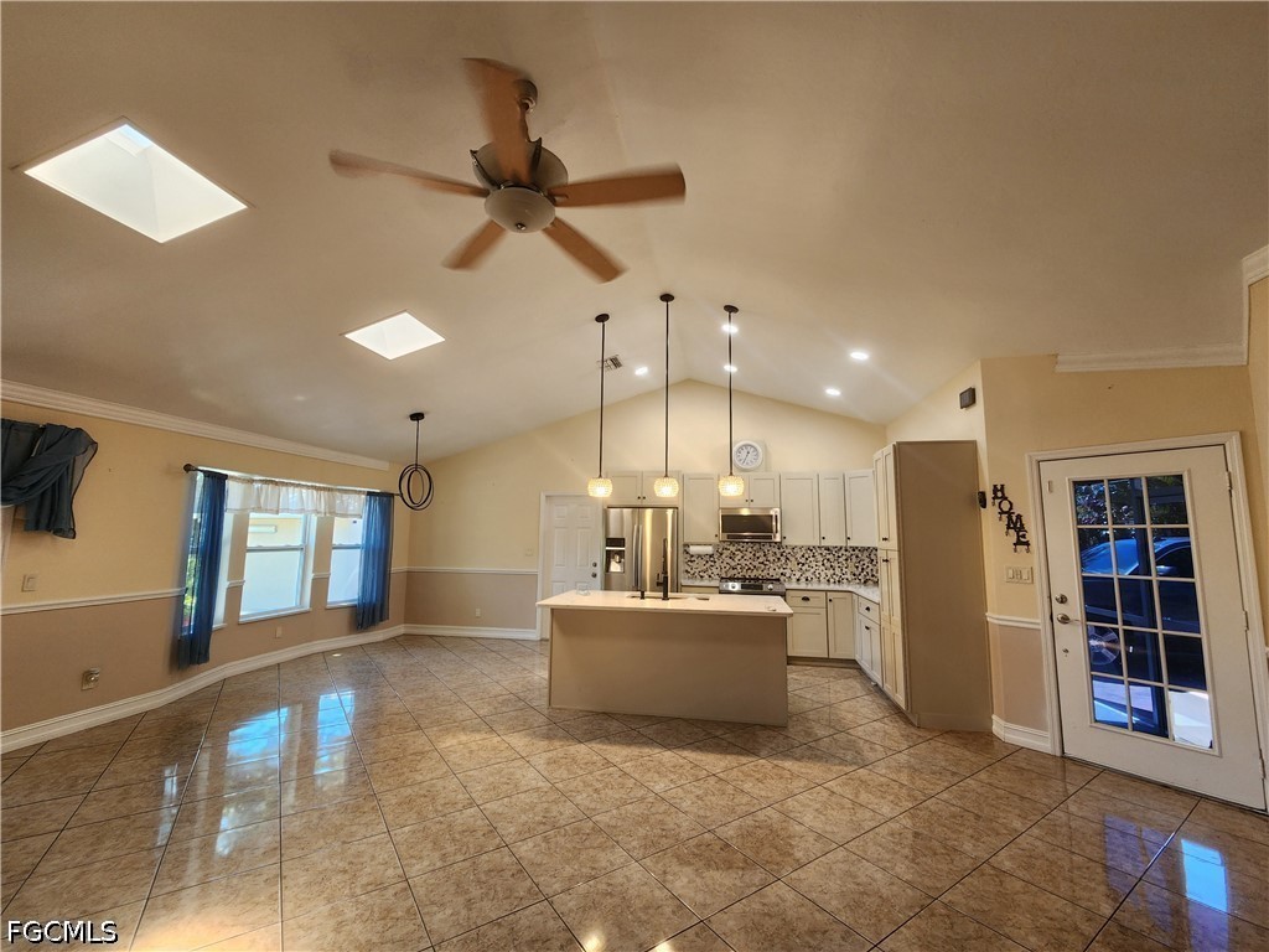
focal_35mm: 13
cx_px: 634
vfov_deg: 89.9
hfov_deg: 106.2
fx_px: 477
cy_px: 476
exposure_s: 1/60
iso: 125
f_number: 2.2
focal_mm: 2.2
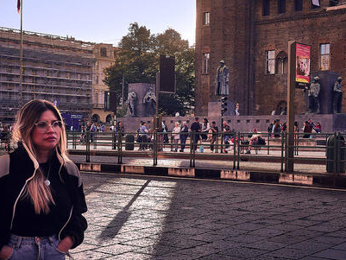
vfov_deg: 24.8
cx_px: 194
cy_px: 146
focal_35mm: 59
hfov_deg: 32.7
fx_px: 590
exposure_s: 1/250
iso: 640
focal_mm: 27
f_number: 7.1
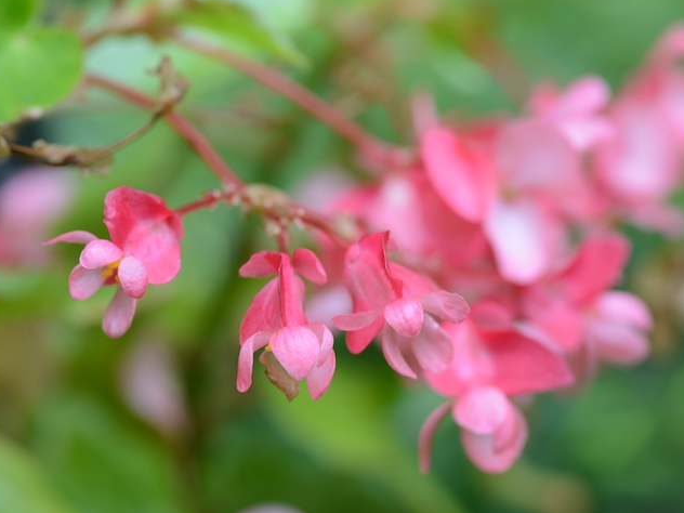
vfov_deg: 10.7
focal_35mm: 138
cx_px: 368
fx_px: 2727
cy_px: 301
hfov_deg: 14.3
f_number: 6.3
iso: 400
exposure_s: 1/200
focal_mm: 105
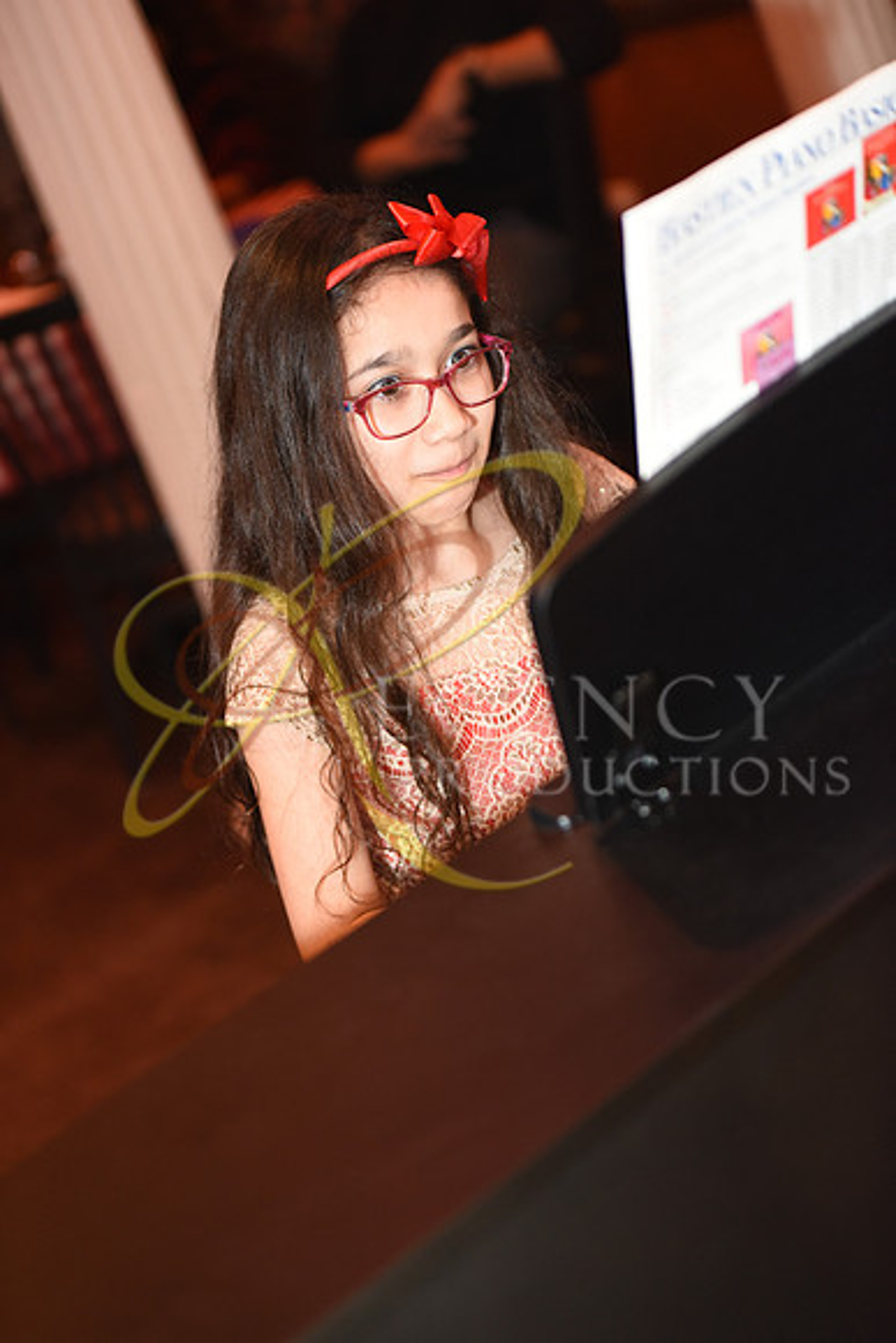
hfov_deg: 19.5
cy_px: 672
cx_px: 448
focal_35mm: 70
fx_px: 2612
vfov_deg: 28.8
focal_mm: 70
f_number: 3.2
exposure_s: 1/125
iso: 2000
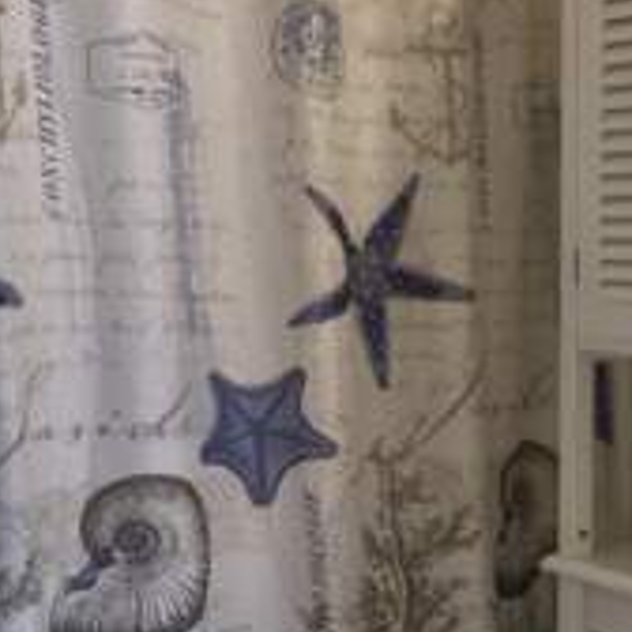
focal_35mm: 78
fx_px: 1611
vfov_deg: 22.0
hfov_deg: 21.4
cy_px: 453
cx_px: 643
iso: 64
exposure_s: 1/30
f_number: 2.4
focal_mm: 3.3
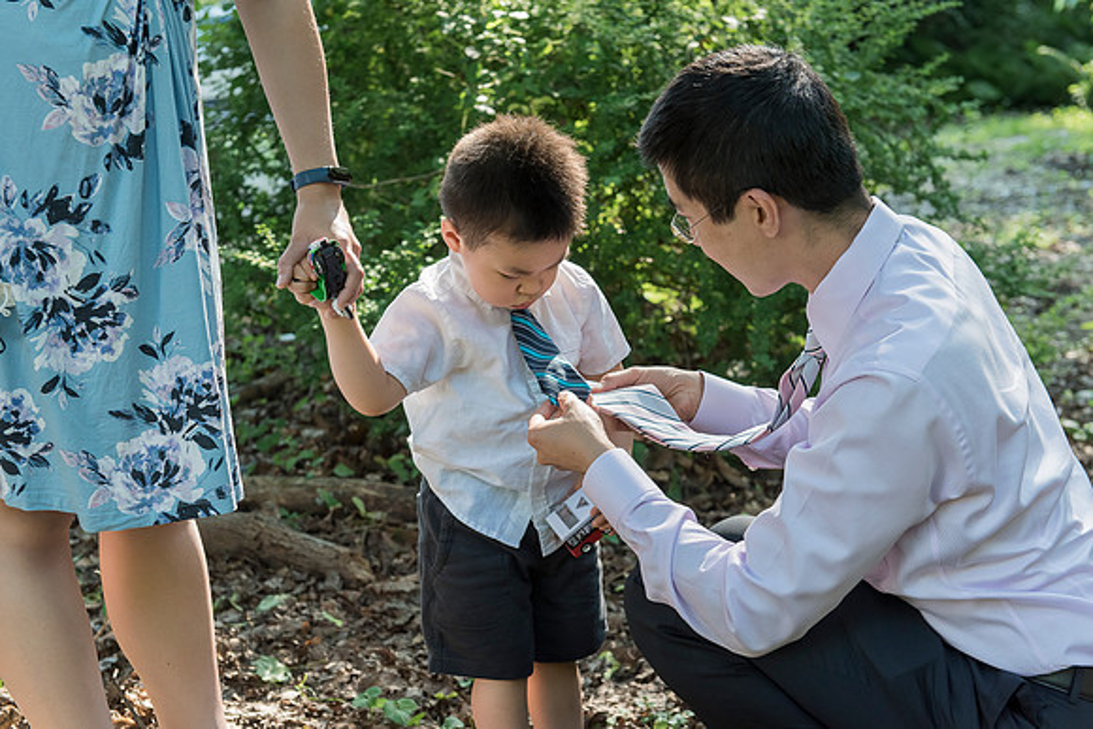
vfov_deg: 22.9
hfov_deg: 33.8
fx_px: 1797
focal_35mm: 59
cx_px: 515
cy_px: 344
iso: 1000
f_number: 4.5
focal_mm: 56
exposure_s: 1/400
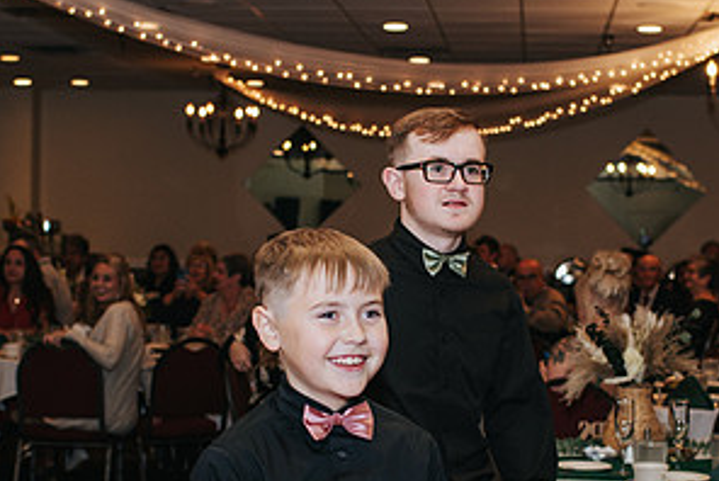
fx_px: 1739
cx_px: 358
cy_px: 344
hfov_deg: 23.4
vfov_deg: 15.7
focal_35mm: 87
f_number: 3.2
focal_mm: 35
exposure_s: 1/200
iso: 800
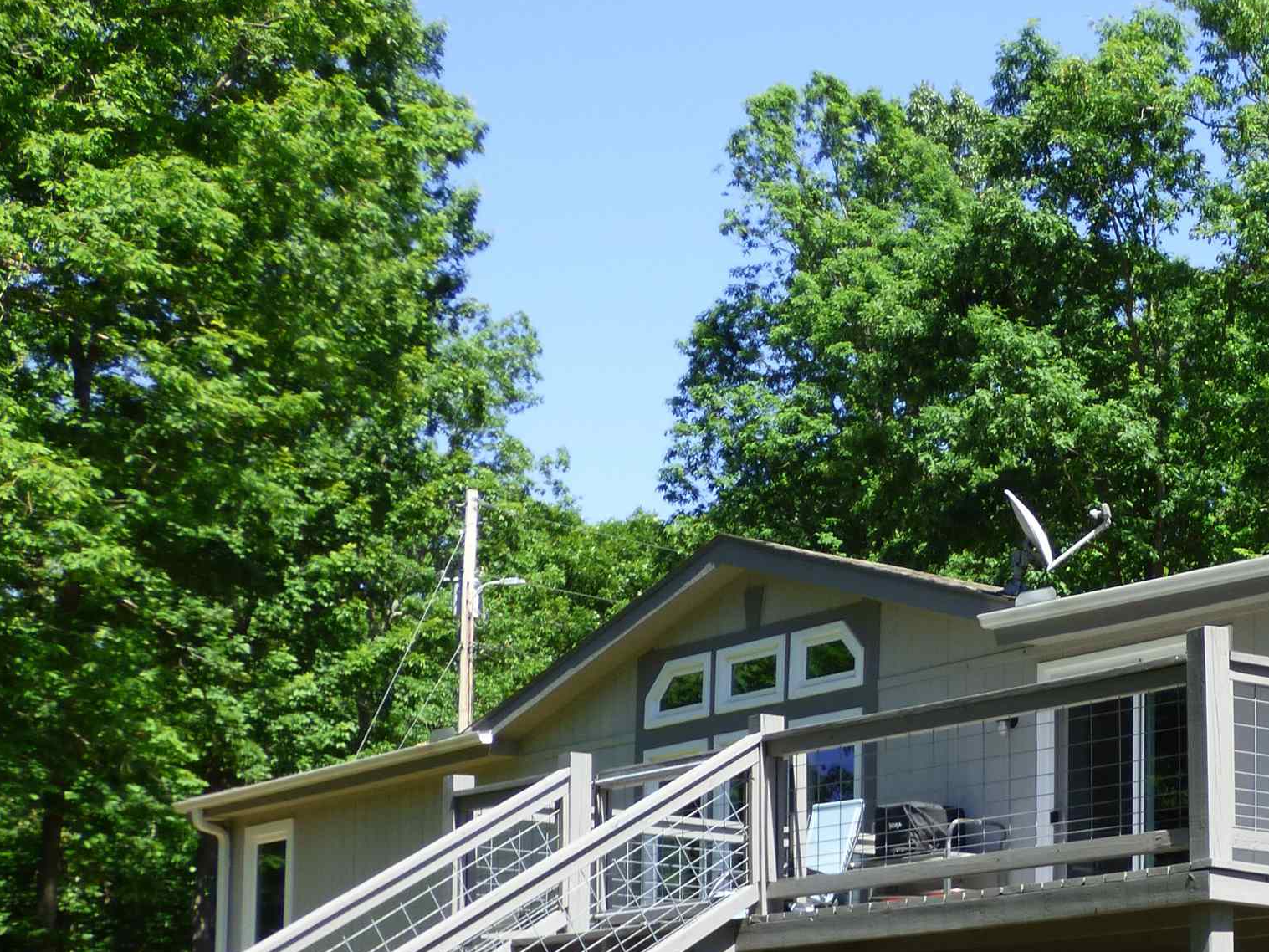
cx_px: 1201
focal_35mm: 83
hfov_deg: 22.8
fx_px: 3043
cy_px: 915
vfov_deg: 17.4
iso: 100
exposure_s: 1/400
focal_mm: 7.07
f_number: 3.6
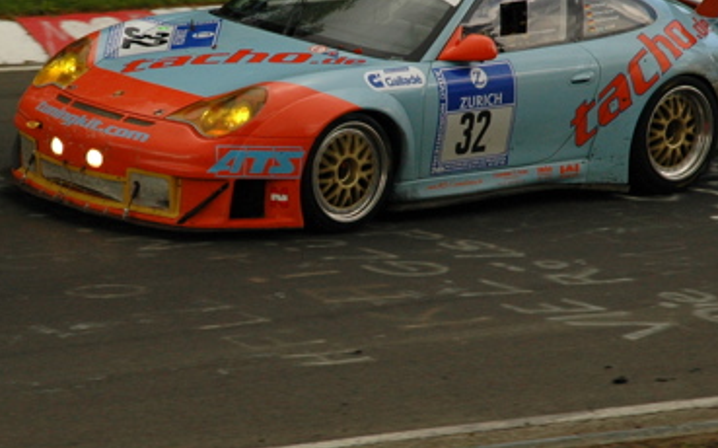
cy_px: 199
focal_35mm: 264
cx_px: 278
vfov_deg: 5.0
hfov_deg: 8.0
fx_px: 5163
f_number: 4.5
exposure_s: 1/800
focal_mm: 85
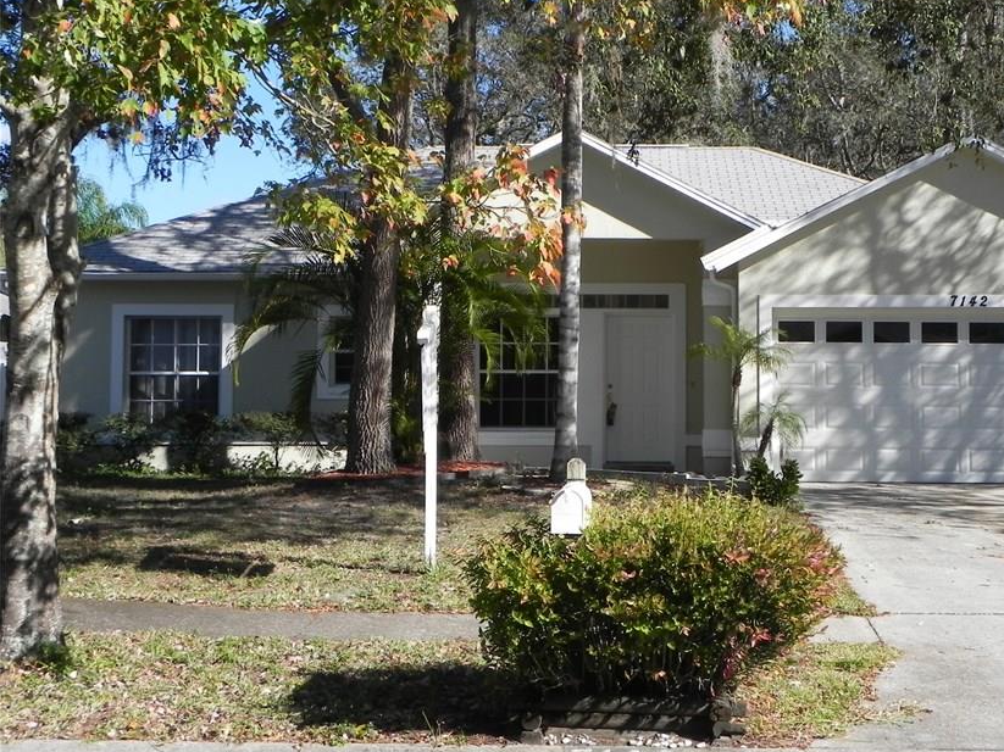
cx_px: 623
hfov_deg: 37.3
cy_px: 334
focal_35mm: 51
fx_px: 1479
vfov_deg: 28.5
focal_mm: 7.3
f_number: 6.3
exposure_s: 1/306
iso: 160
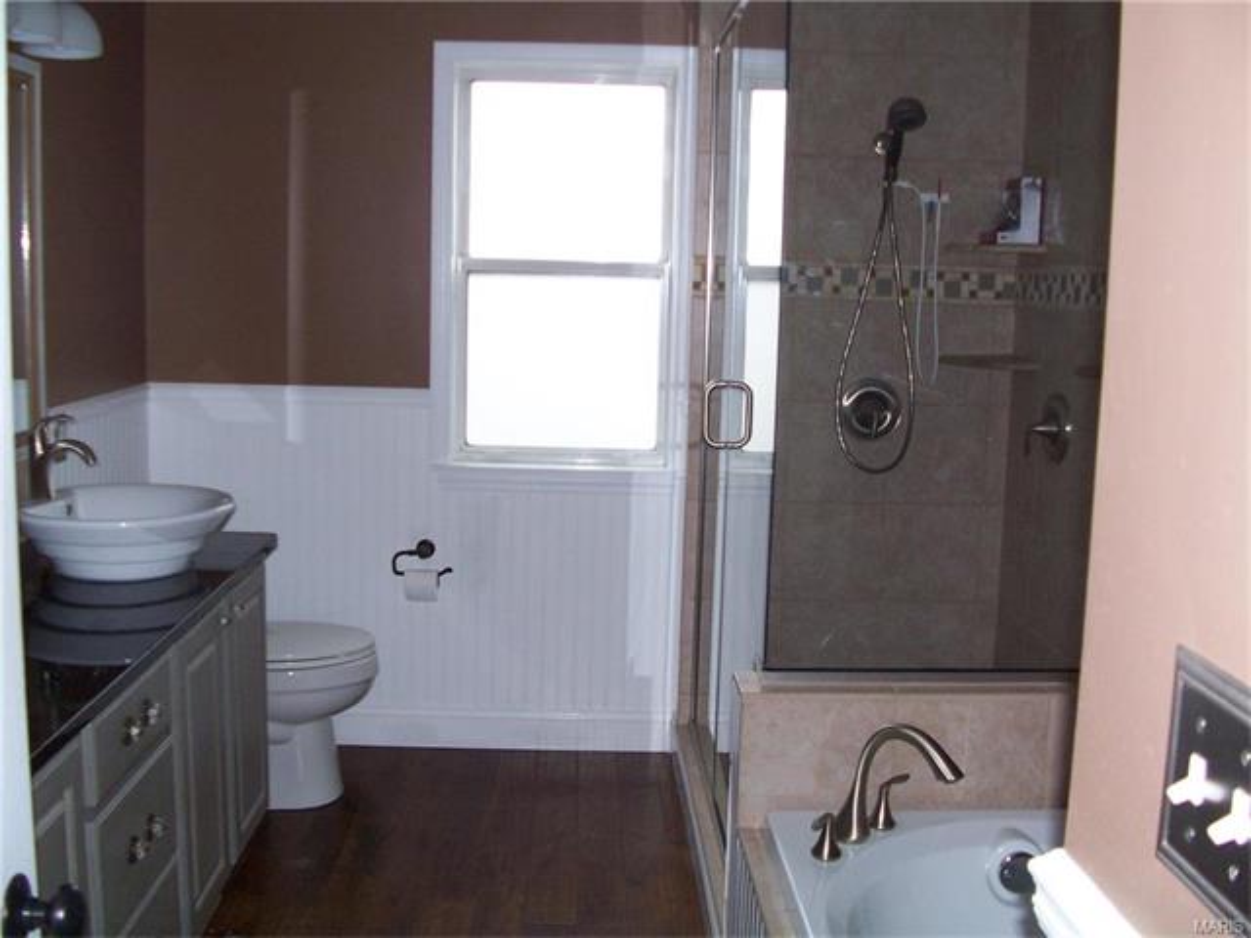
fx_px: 1265
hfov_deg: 52.6
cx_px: 626
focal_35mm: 35
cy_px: 469
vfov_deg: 40.7
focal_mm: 6
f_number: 2.8
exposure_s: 1/60
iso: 140
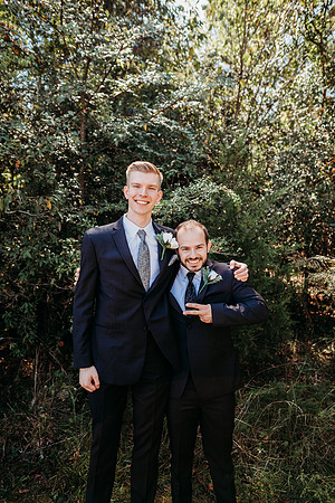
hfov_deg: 53.1
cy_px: 252
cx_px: 168
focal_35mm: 24
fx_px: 335
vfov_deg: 73.7
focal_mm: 24
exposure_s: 1/400
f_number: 2.8
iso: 125
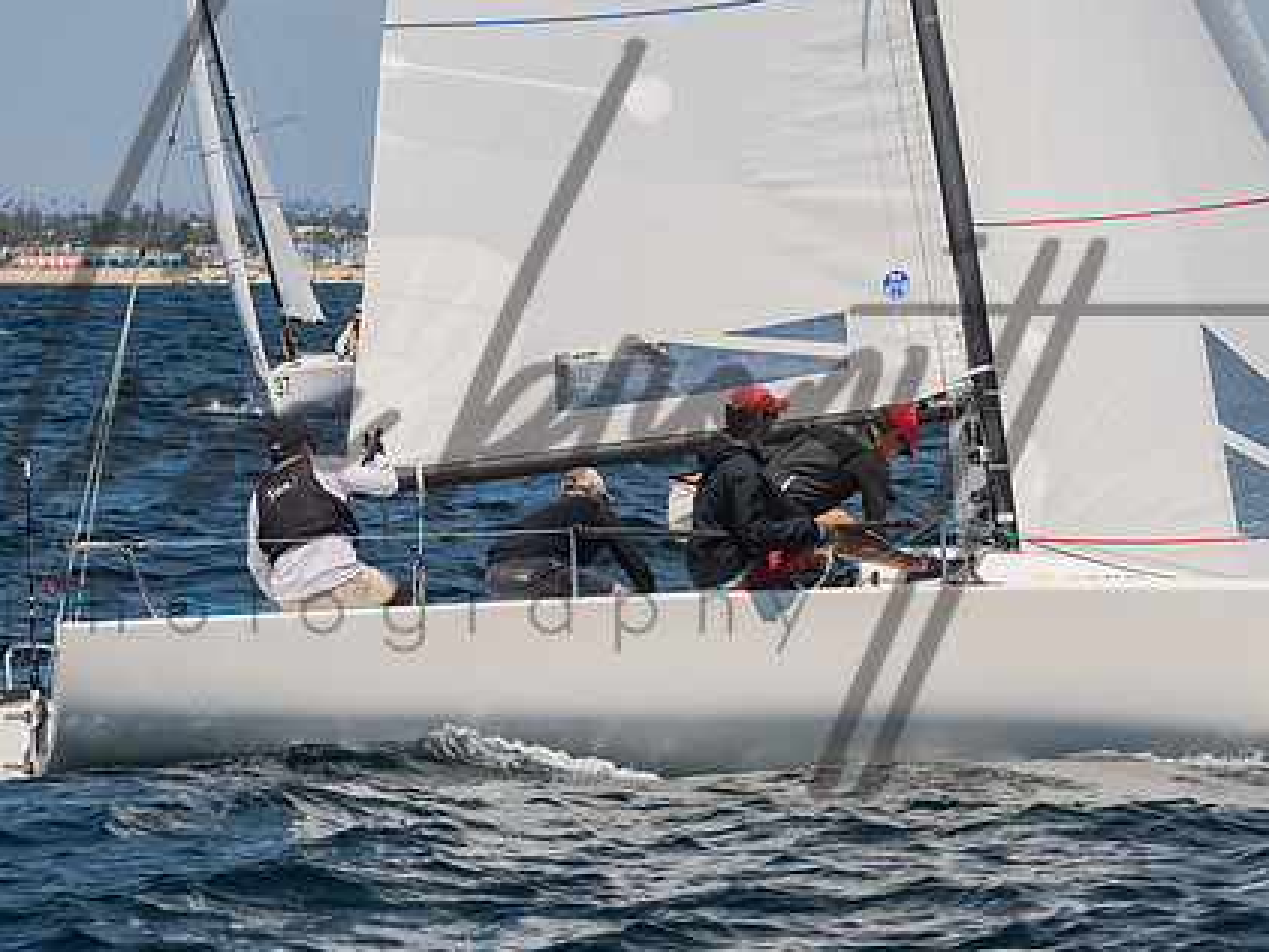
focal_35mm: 258
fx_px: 9461
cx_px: 675
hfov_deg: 7.7
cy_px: 380
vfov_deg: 5.8
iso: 640
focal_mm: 130
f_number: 14
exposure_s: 1/1250
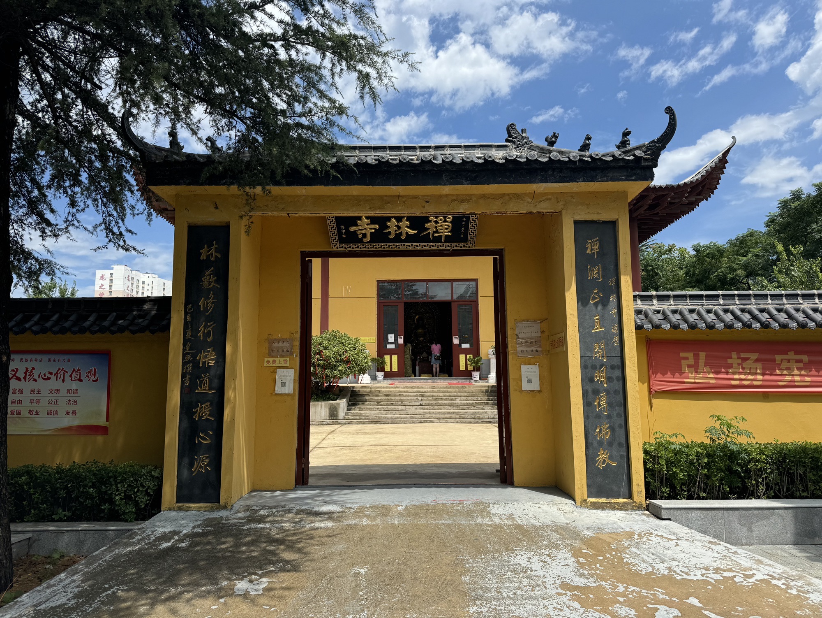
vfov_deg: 56.9
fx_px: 570
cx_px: 411
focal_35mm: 24
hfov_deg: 71.6
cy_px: 309
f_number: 1.78
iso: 80
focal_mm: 6.76
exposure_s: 1/4608
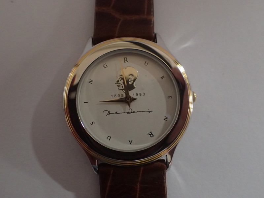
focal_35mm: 38
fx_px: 290
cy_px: 99
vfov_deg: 37.7
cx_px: 132
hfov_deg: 49.0
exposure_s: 1/40
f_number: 2.7
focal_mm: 6.86
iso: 1250
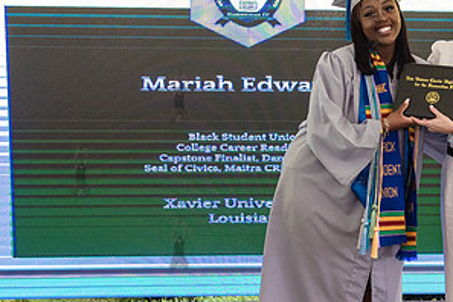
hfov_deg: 25.2
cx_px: 403
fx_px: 981
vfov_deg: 17.5
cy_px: 140
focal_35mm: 78
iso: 2500
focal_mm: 35
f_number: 4
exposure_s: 1/800
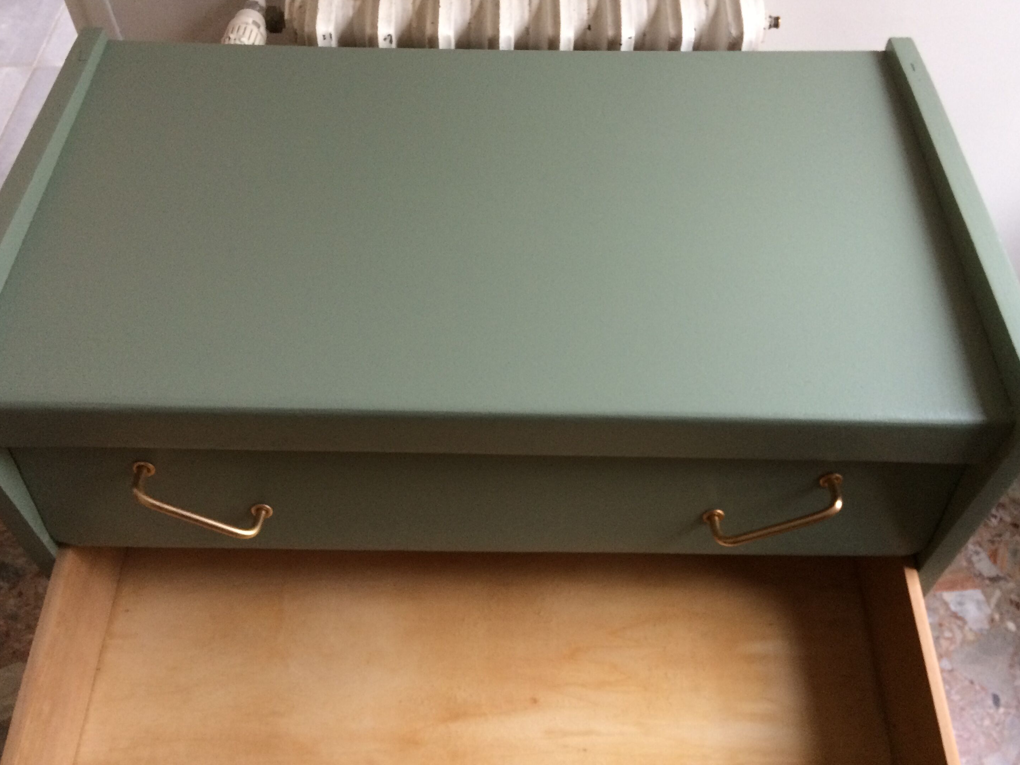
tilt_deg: -51.4
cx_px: 503
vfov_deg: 42.9
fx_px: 972
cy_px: 335
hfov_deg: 55.4
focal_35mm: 33
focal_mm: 4.15
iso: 200
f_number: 2.2
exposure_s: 1/33
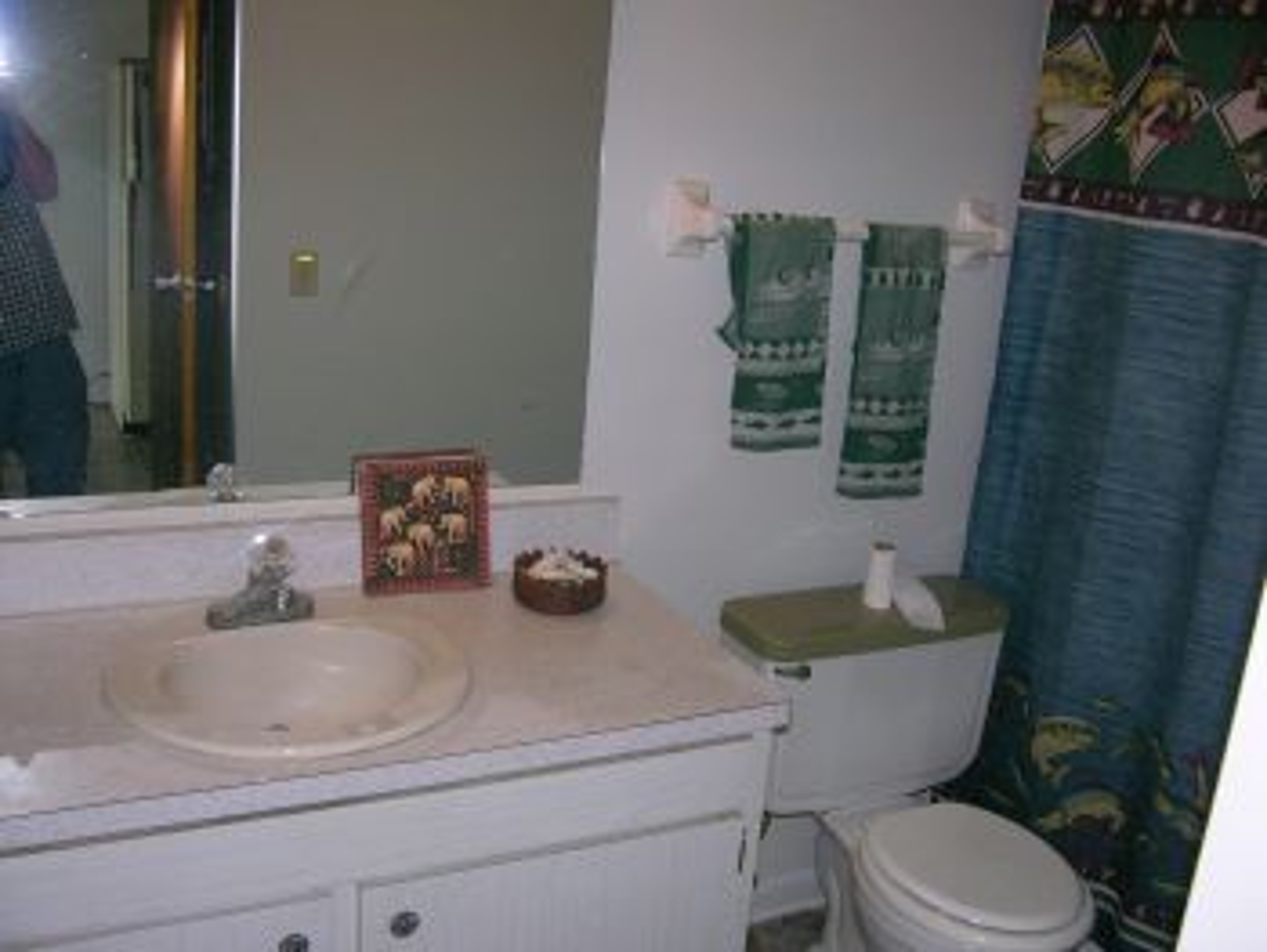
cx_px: 634
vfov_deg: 40.7
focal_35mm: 35
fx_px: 1282
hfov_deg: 52.6
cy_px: 476
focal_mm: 8.9
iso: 200
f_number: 2.8
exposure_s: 1/60.1
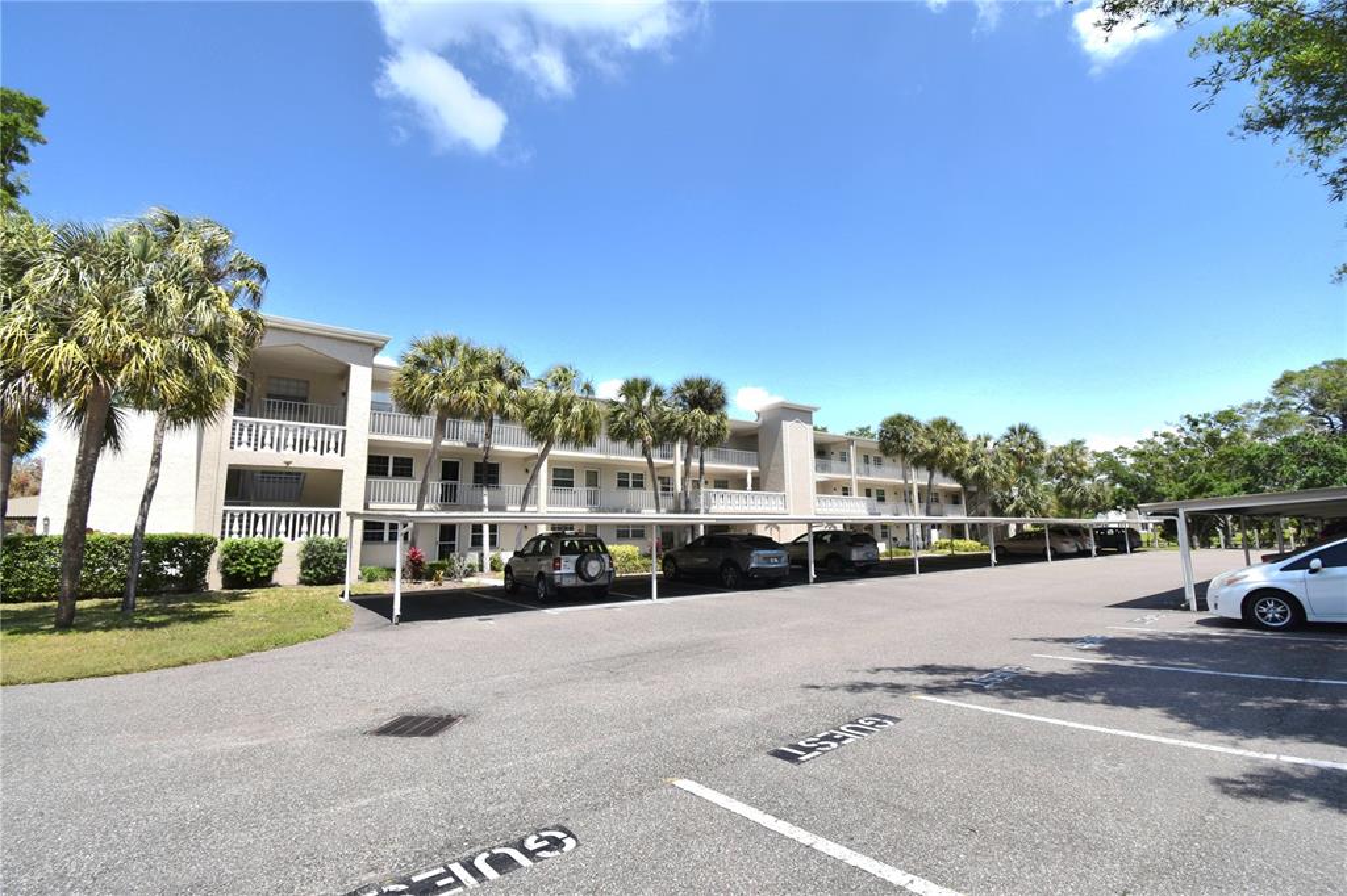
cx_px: 674
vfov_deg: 77.3
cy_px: 448
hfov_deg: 100.4
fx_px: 561
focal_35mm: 15
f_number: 10
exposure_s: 1/400
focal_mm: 10
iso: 200
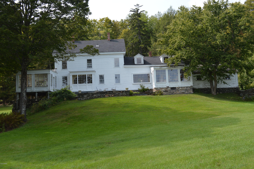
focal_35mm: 36
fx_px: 254
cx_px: 127
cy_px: 84
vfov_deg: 36.8
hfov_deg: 53.2
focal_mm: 24
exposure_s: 1/160
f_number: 6.3
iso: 100
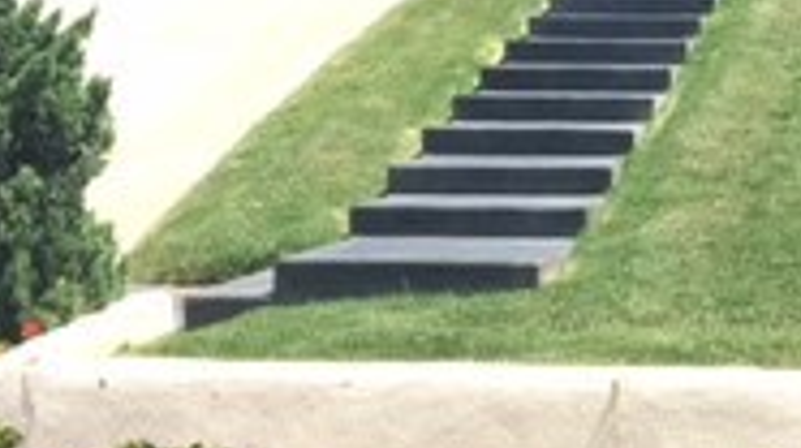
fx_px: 2312
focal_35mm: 109
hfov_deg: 18.6
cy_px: 164
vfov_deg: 11.1
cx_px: 956
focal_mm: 4.15
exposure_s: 1/1672
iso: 25
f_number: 2.2
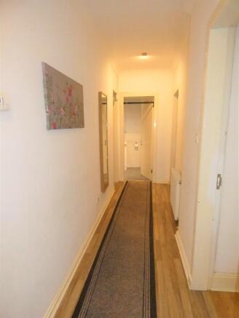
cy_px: 159
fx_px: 184
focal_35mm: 20
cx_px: 120
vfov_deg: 81.7
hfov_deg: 66.0
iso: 800
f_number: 2.8
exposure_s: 1/60
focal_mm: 3.6
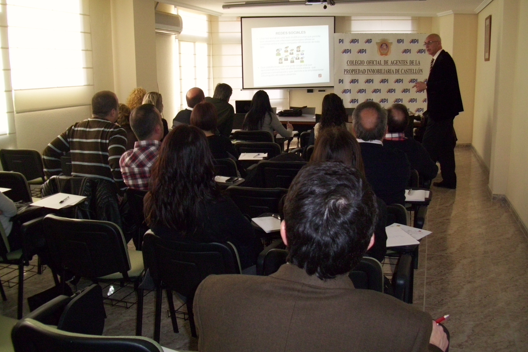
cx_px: 260
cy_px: 173
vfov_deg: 38.9
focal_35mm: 34
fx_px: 499
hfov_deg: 55.8
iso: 160
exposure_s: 1/40
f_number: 2.9
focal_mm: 5.7
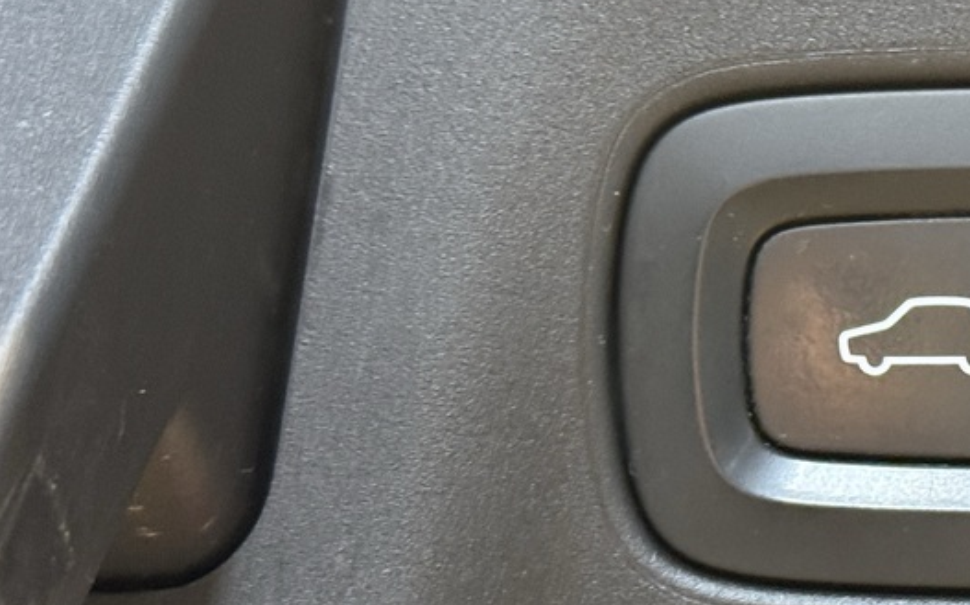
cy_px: 412
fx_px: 3673
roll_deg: +1.0
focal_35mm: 139
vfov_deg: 9.4
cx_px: 1130
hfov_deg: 14.6
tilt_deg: +13.2
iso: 250
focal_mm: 6.76
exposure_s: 1/36
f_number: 1.78
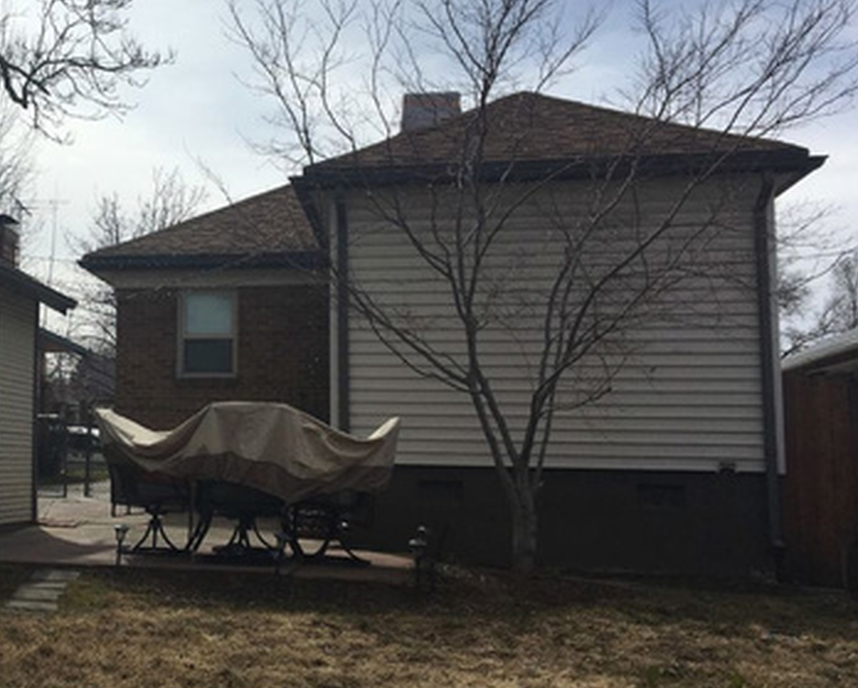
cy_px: 308
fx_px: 1322
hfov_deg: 34.3
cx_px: 111
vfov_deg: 29.2
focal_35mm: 52
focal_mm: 4.15
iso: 25
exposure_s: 1/4525
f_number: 2.2
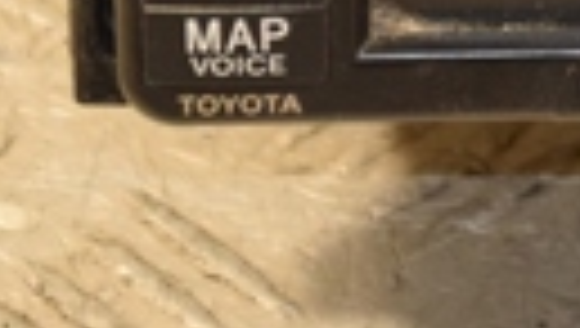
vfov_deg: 2.2
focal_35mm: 544
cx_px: 962
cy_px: -539
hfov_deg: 3.9
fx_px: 8378
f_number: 5.3
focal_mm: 70
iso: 800
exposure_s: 1/100
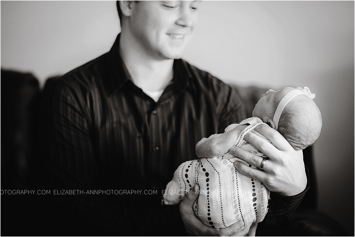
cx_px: 178
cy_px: 118
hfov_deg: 23.9
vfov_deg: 16.1
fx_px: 839
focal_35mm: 85
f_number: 1.8
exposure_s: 1/125
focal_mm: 85
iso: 1000
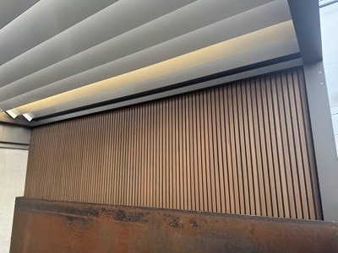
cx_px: 169
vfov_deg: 56.8
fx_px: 234
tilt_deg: +11.4
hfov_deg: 71.6
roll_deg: +0.2
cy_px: 126
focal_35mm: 24
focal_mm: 6.86
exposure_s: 1/58
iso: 640
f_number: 1.78
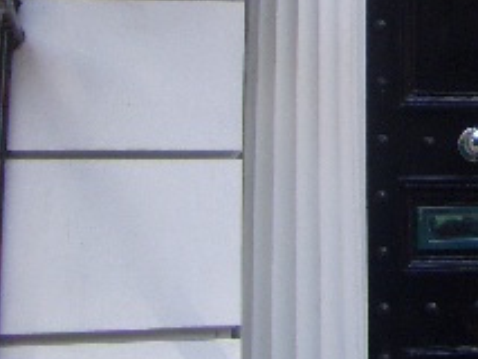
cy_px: -132
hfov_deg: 17.1
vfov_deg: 13.5
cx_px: 693
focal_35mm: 105
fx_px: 1451
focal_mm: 5.8
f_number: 2.6
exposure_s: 1/250
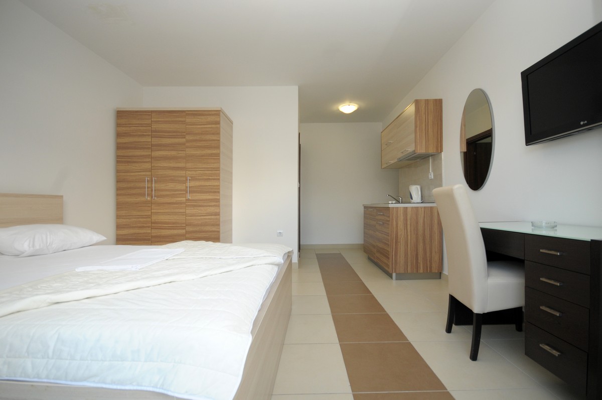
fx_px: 251
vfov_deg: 77.2
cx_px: 301
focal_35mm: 15
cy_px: 200
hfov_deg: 100.5
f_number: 5.6
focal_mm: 10
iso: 500
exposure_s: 1/125
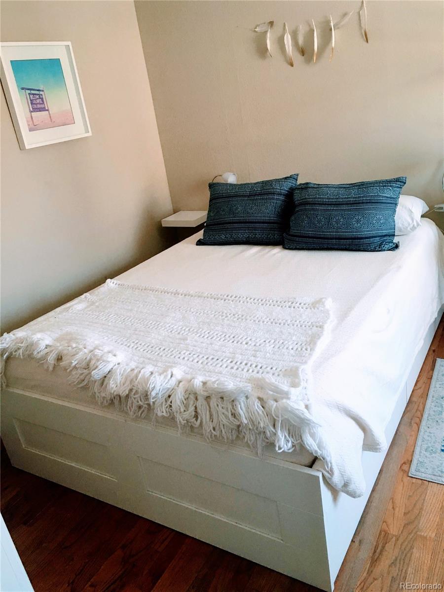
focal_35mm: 29
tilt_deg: -22.9
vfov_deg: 61.7
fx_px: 496
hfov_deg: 48.2
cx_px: 222
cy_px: 296
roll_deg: +10.0
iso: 80
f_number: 2.2
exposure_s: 1/30
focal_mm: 4.15
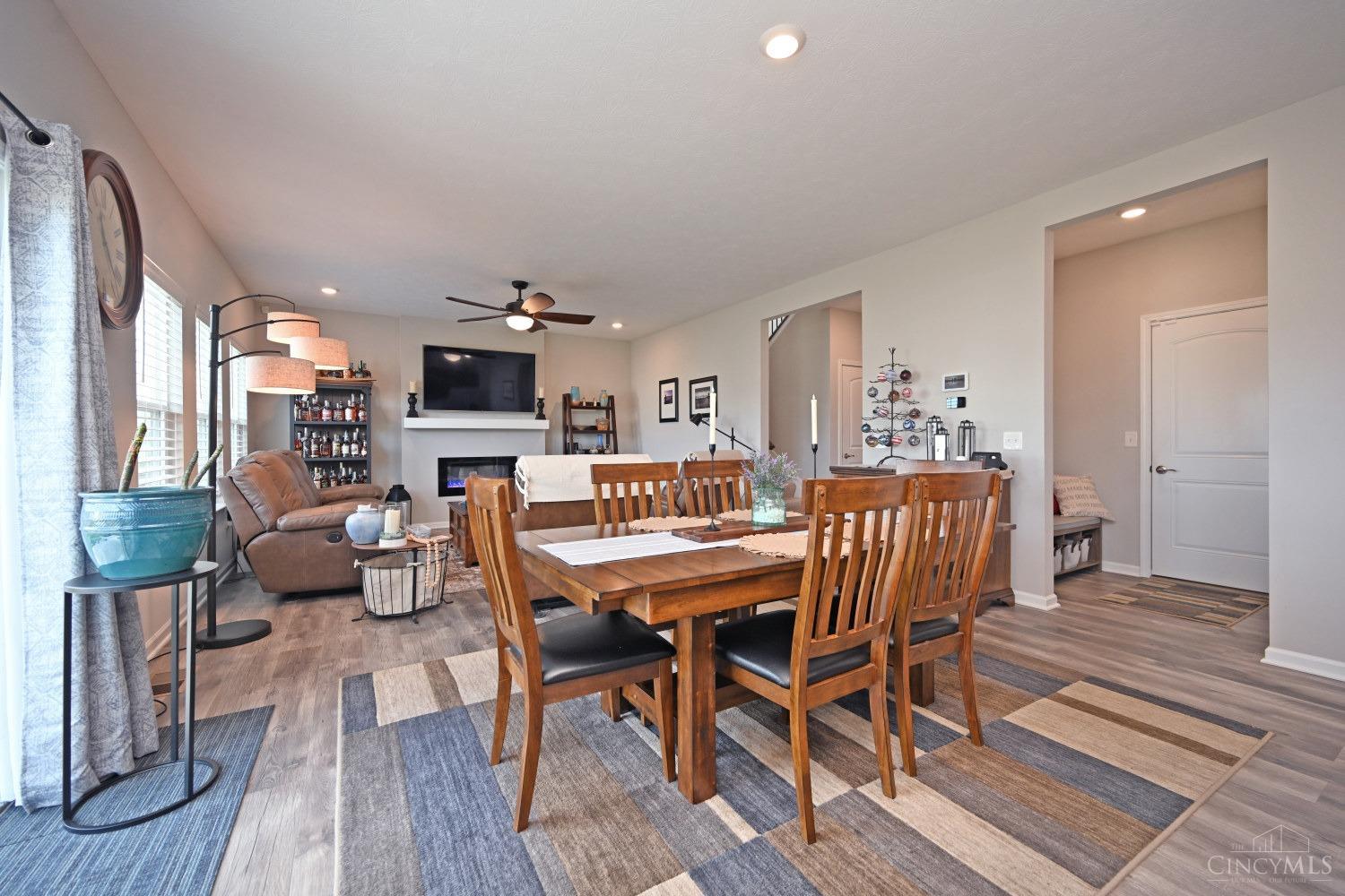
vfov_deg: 81.2
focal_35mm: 14
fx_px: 523
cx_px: 672
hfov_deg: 104.3
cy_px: 448
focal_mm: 14
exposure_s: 1/60
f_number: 4
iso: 250
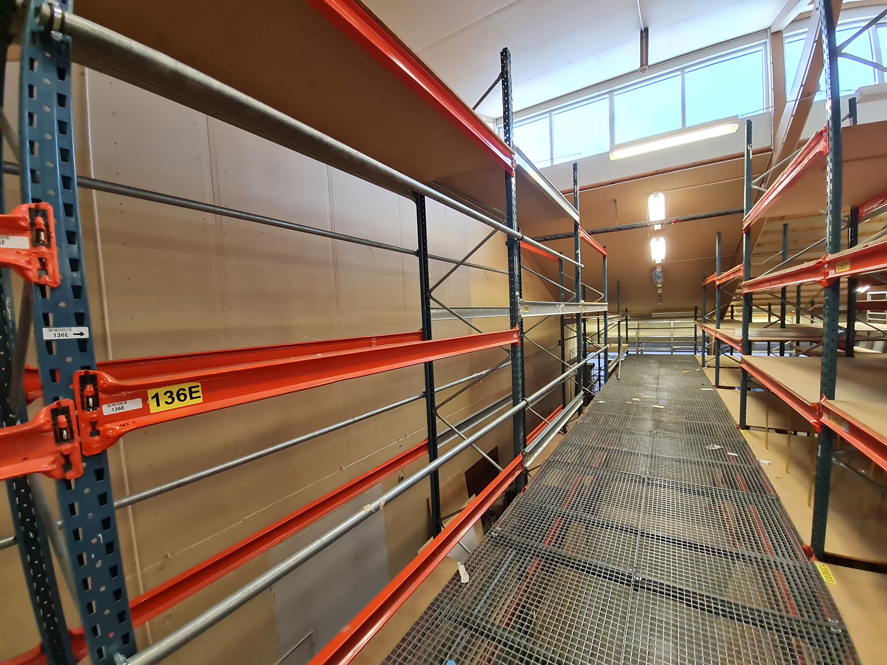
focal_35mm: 13
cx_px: 444
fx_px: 333
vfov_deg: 89.9
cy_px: 332
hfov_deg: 106.2
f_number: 2.2
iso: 250
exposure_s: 1/50
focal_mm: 1.74
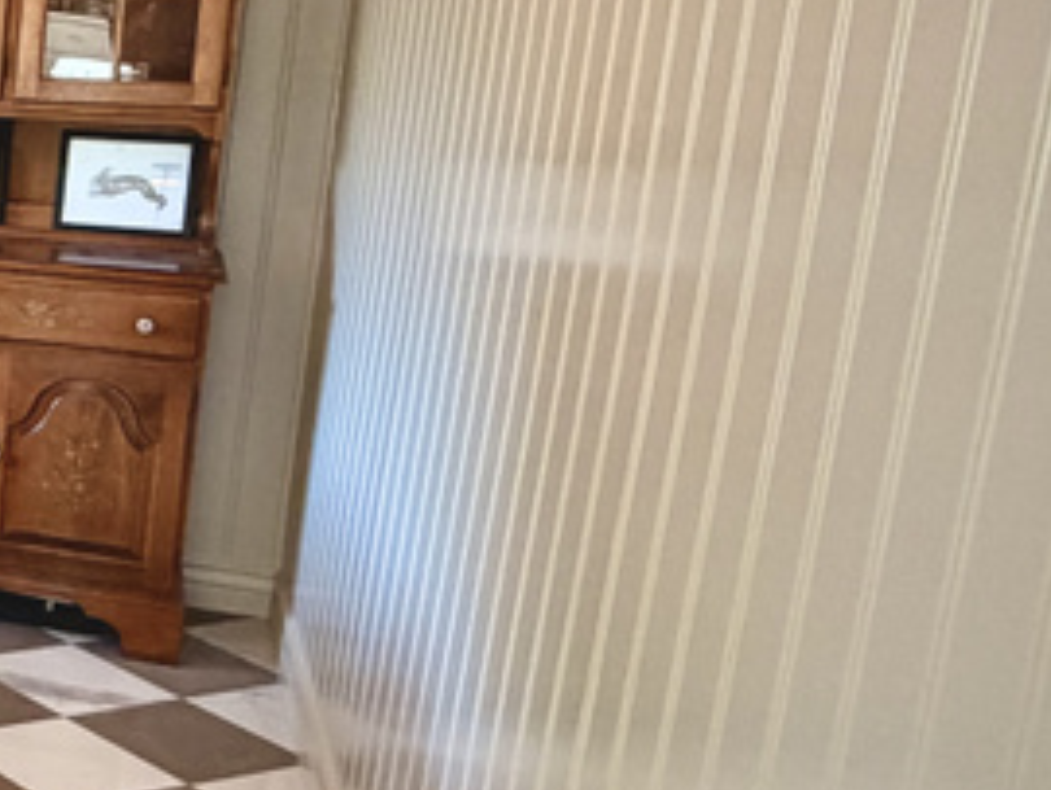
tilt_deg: -10.0
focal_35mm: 53
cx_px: -689
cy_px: 288
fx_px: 1611
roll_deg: +0.9
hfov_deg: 24.1
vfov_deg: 27.5
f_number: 2.2
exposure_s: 1/120
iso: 160
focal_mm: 2.22
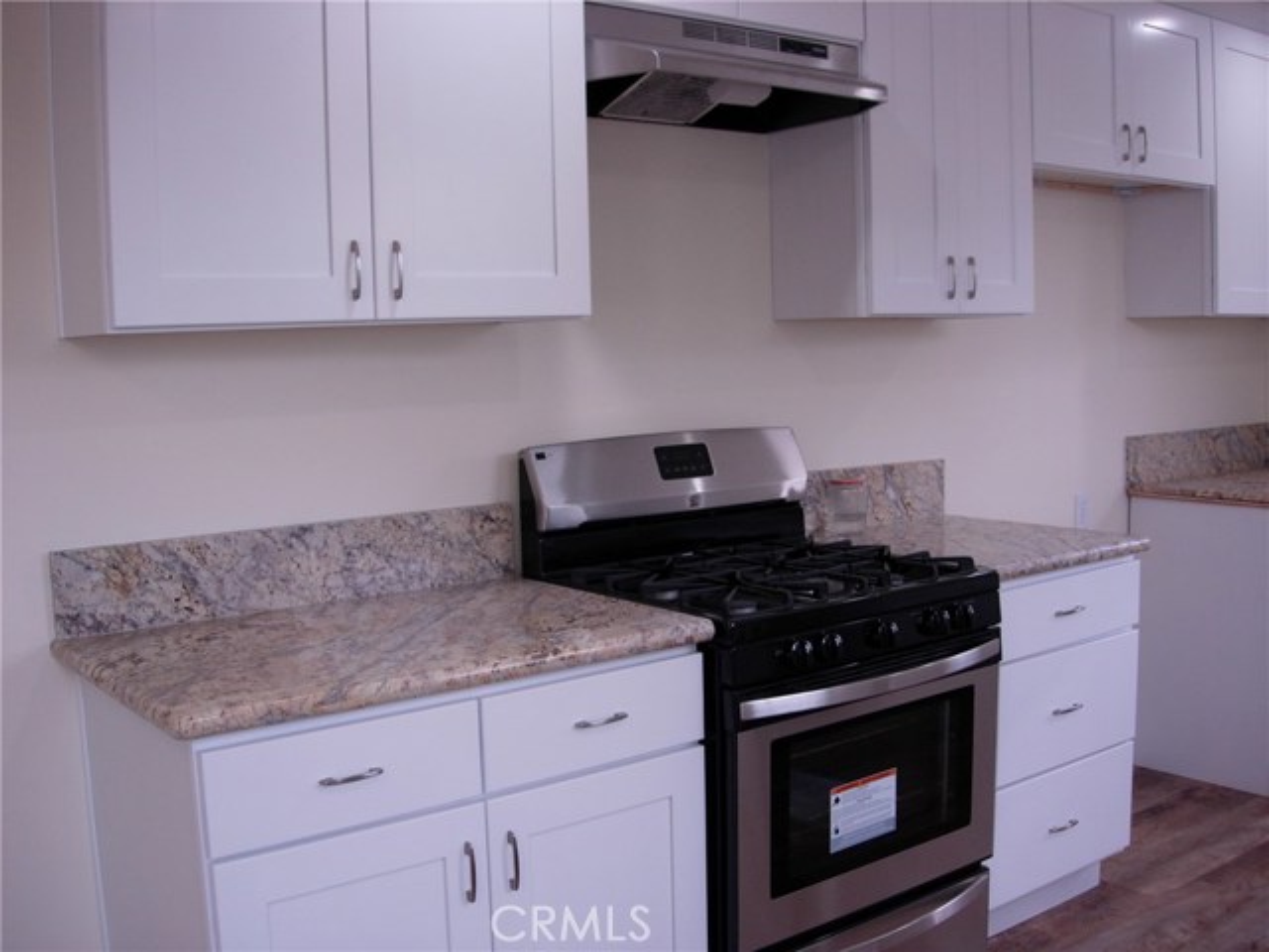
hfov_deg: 49.0
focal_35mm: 38
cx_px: 634
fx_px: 1393
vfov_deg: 37.7
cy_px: 476
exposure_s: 1/60.4
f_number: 2.8
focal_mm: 7.8
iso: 64
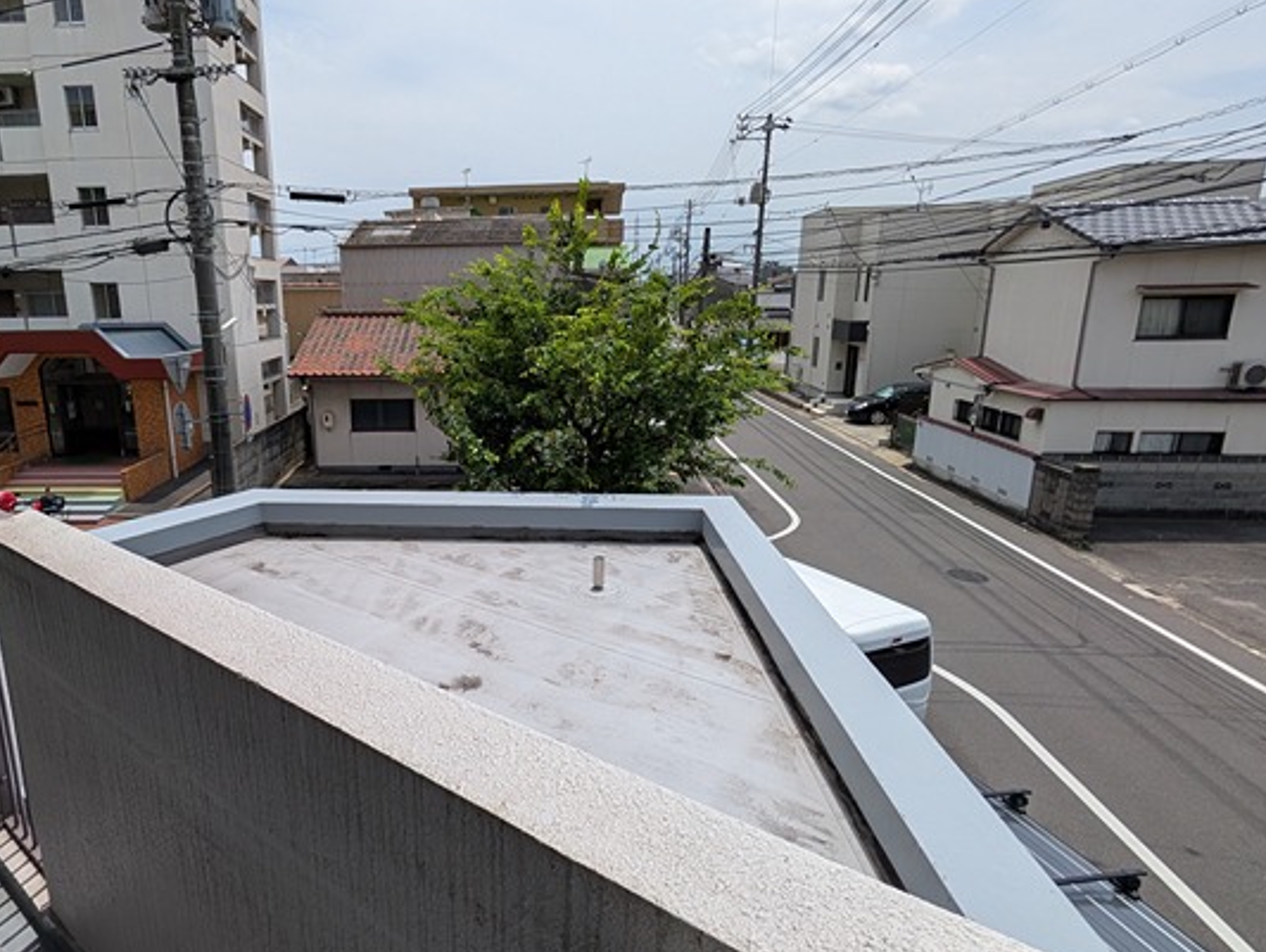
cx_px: 480
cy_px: 465
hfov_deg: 86.1
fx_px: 659
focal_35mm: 18
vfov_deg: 71.7
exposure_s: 1/4184
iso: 55
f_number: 1.7
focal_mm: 2.02
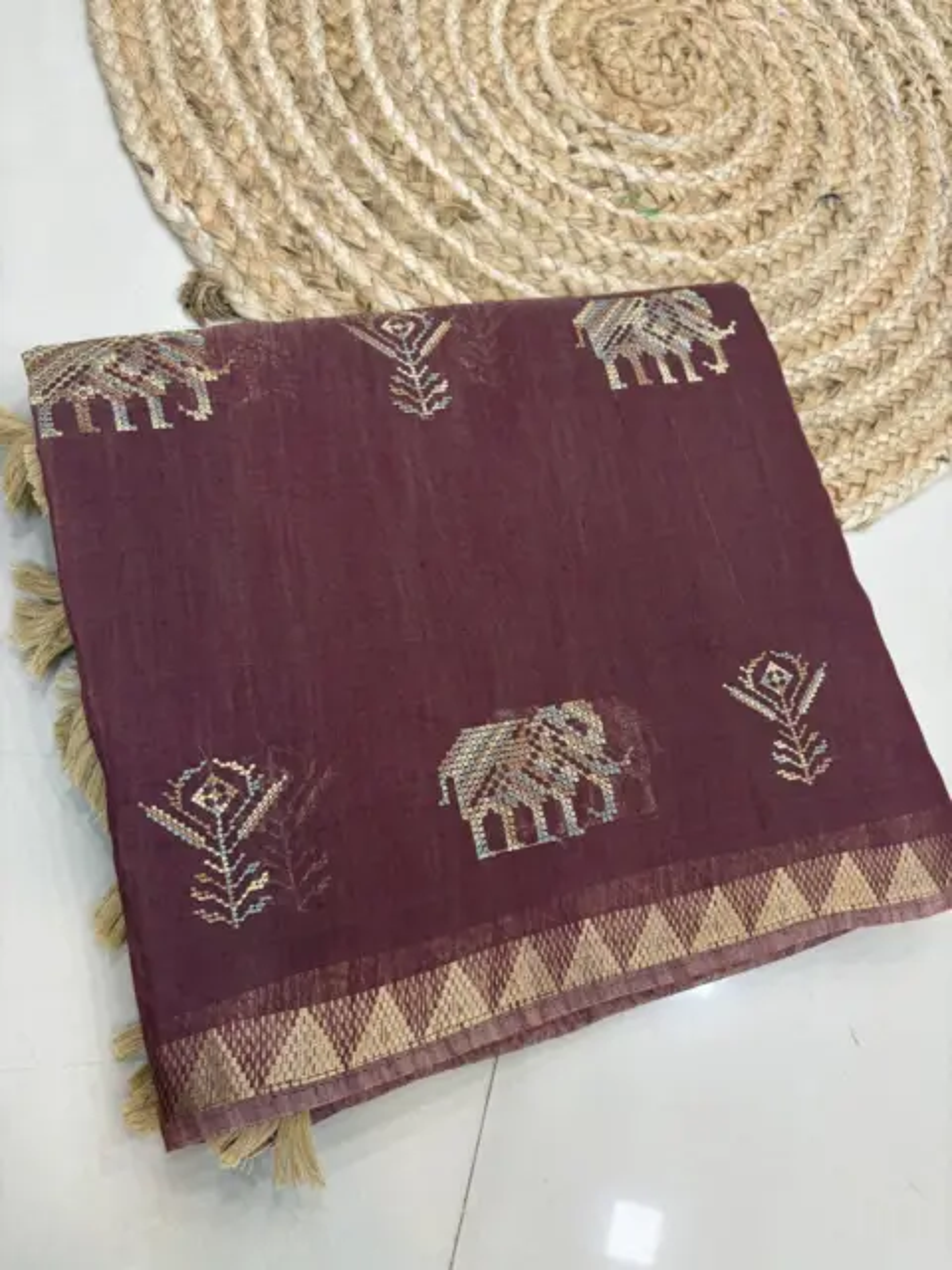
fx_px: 953
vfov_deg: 67.3
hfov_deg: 53.1
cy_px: 635
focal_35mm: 26
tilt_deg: -66.1
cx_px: 476
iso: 100
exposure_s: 1/50
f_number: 1.6
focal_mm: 5.96
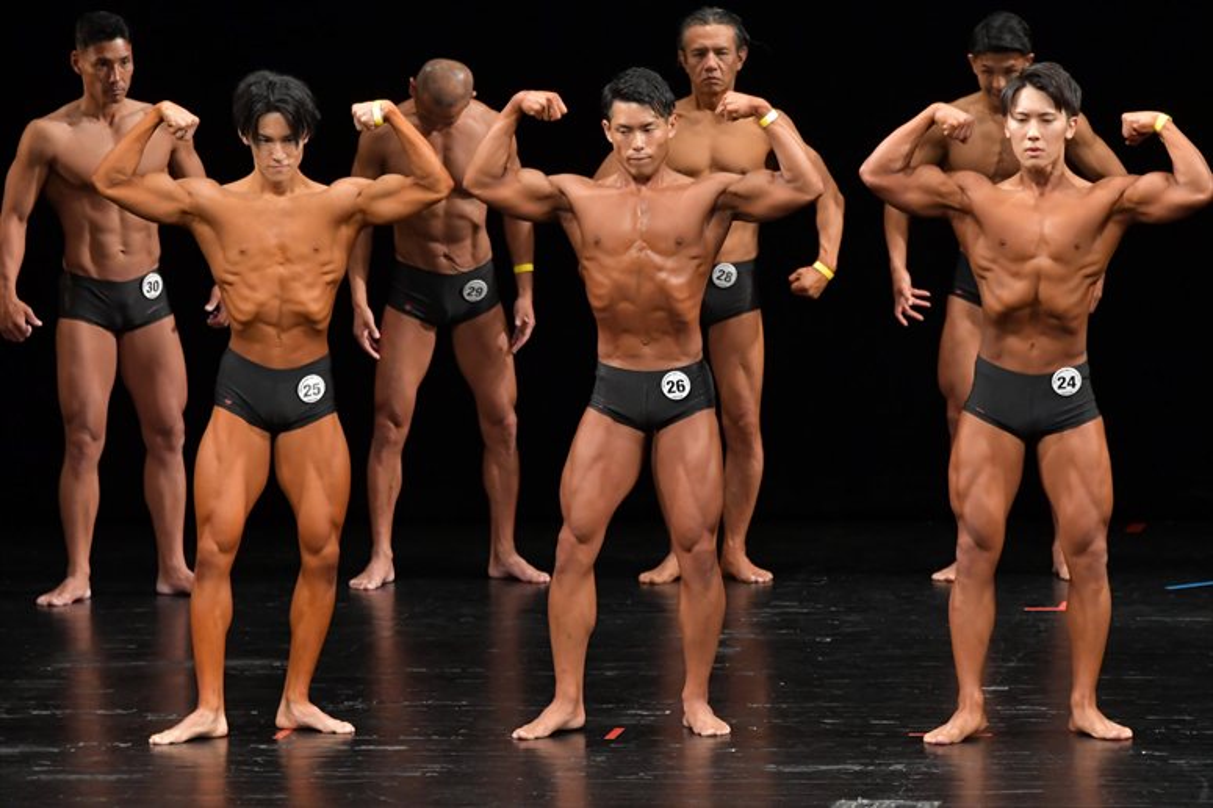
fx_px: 9093
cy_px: 404
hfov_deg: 7.6
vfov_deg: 5.1
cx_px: 606
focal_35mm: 270
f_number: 5.6
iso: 3200
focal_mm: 180
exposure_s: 1/400
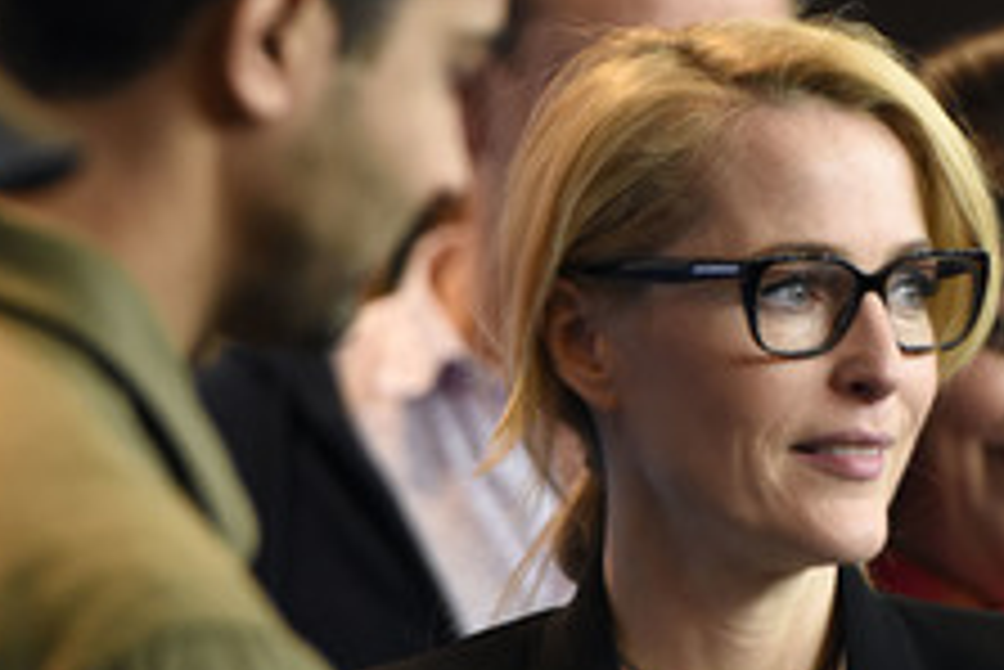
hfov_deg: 3.4
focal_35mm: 606
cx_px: 768
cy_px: 477
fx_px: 16911
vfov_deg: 2.3
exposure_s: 1/320
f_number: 3.5
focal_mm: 200
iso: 1600
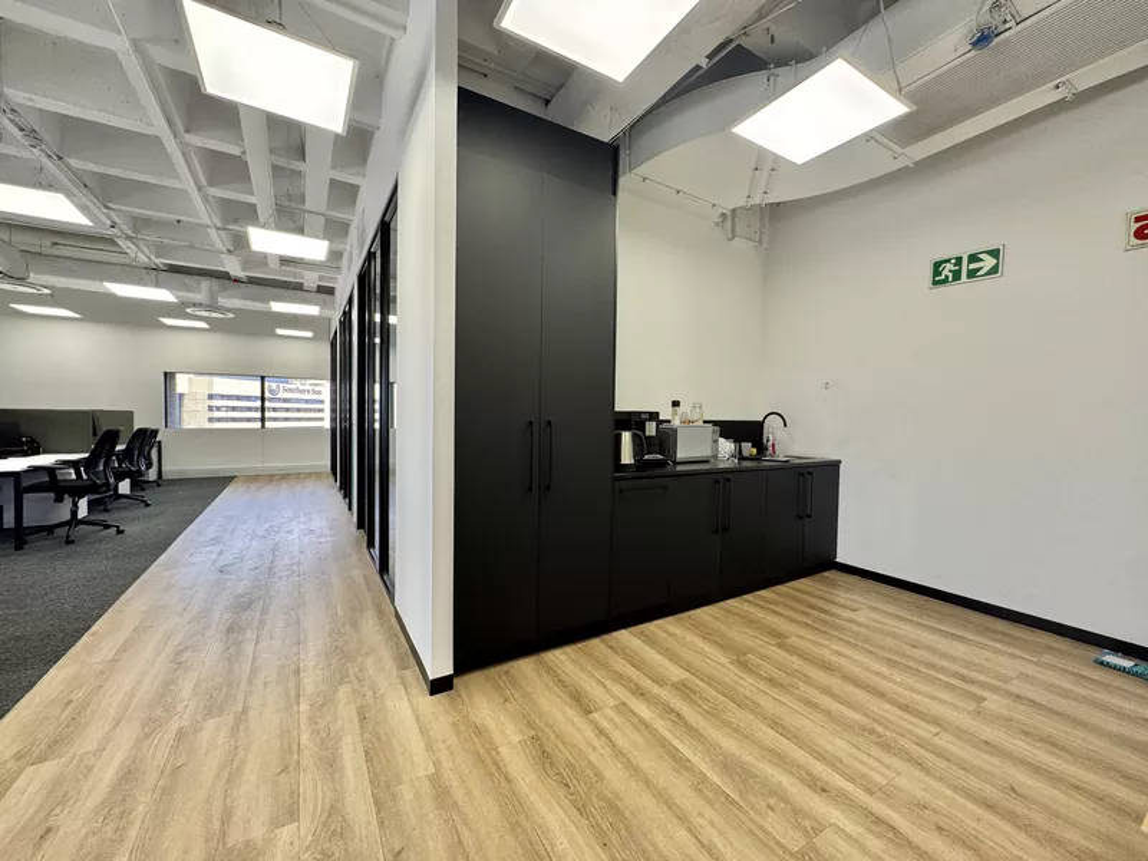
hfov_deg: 102.1
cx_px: 574
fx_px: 464
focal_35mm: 14
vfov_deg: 85.7
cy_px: 430
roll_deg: -1.1
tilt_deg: -2.0
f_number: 2.2
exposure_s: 1/99
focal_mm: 2.22
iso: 100
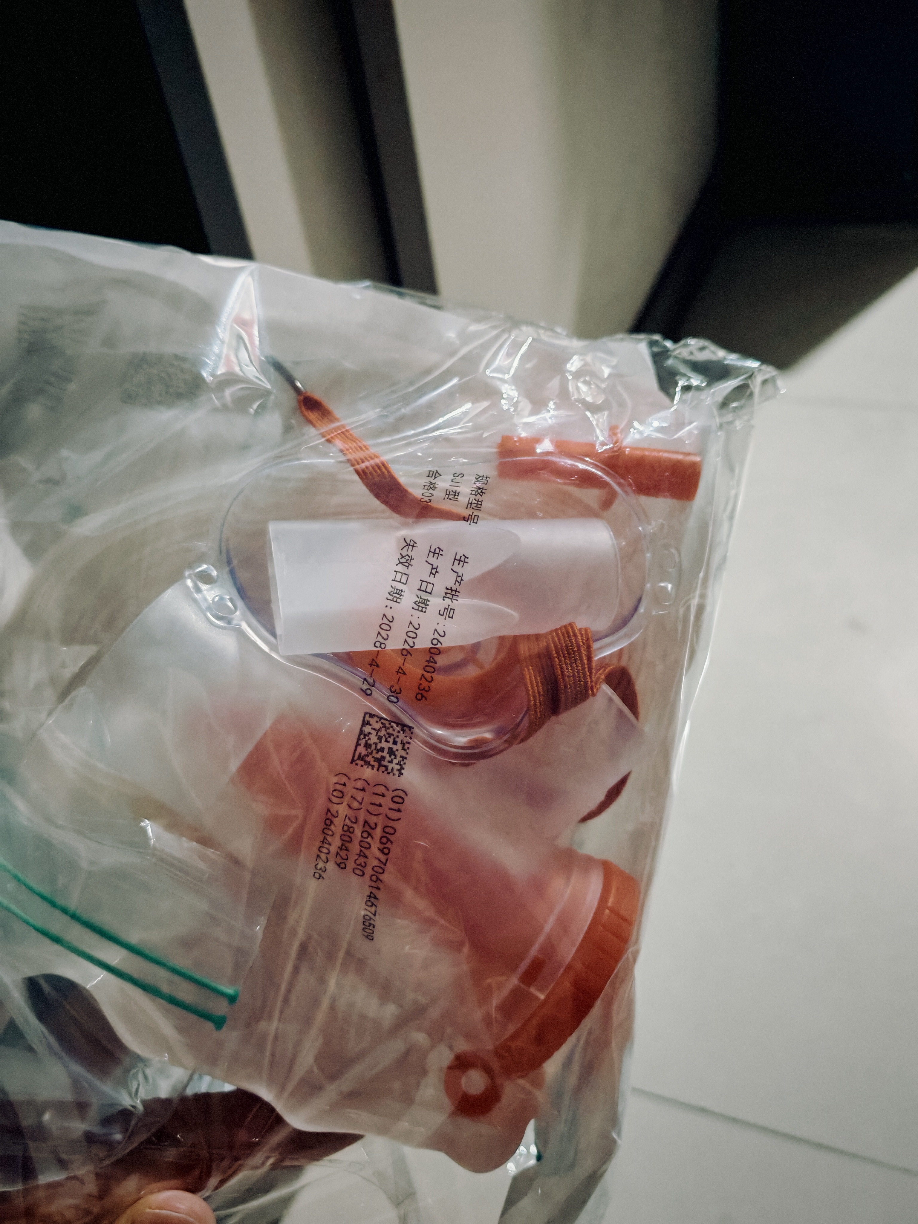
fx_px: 955
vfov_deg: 65.3
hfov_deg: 51.4
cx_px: 459
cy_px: 612
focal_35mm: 27
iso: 1250
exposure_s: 1/20
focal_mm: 5.52
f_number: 1.95
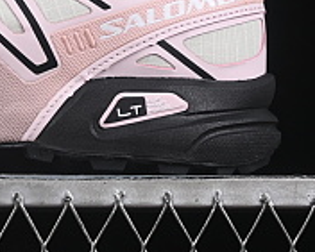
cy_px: -10
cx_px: -30
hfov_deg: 9.6
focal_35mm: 200
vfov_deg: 7.7
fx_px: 1866
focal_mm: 50
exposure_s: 1/80
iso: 160
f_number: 8
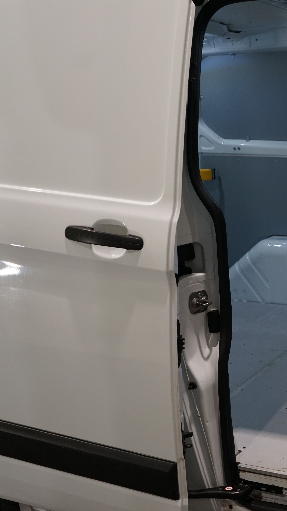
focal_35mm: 48
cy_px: 255
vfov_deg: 42.9
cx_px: 365
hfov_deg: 22.5
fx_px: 649
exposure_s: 1/160
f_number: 4
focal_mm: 30
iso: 800
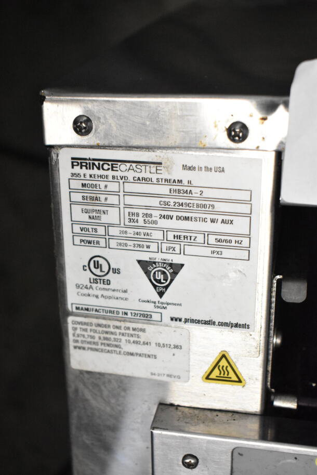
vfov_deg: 36.9
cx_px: 158
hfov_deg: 25.1
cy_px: 238
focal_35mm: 54
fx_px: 713
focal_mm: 36
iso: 5600
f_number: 4.8
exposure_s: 1/60
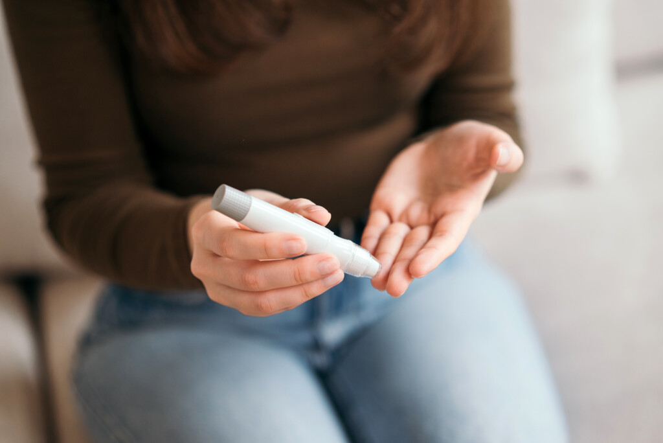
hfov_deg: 23.9
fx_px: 1566
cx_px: 332
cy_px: 222
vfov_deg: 16.1
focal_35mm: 85
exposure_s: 1/160
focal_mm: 85
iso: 400
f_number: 2.5
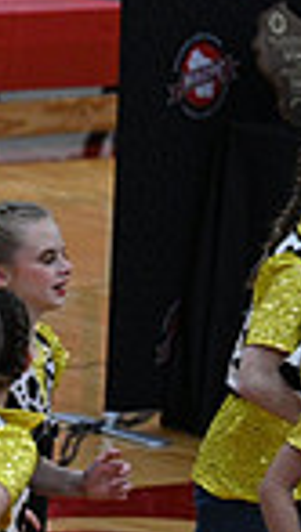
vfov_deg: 2.6
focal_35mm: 825
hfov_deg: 1.5
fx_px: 11672
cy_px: 389
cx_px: -740
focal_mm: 200
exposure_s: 1/400
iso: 4000
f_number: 4
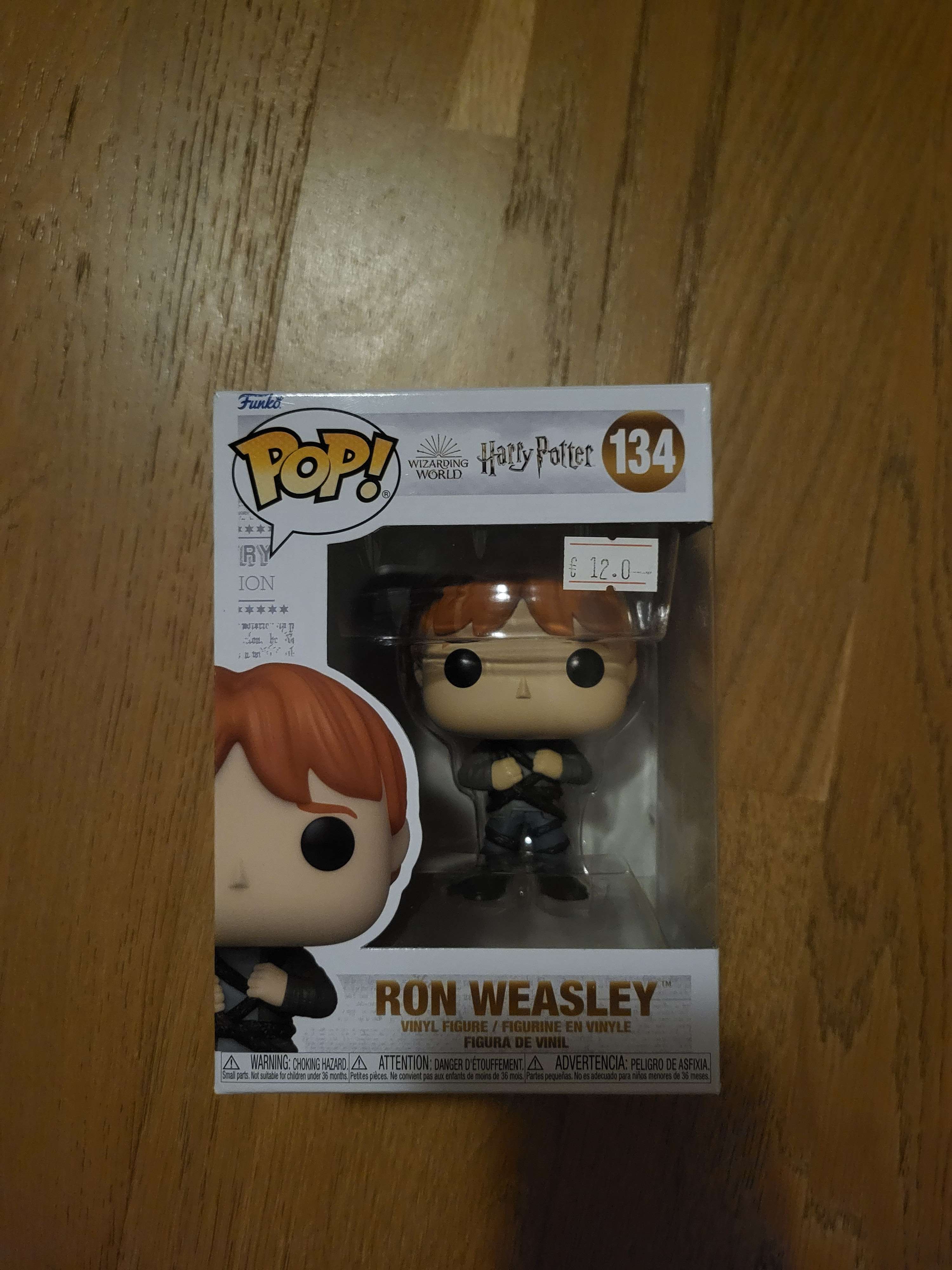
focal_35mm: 26
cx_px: 476
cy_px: 635
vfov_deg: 67.3
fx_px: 953
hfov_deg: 53.1
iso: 1000
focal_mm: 5.4
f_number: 1.8
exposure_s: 1/25.1
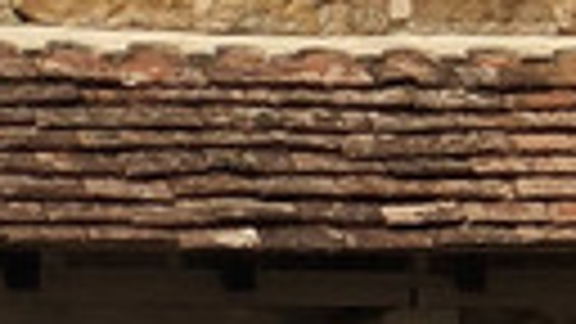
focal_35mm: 530
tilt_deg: +5.0
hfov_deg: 4.0
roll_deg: -0.3
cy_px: 288
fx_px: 8095
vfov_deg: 2.3
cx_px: -810
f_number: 2.4
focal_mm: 6
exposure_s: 1/120
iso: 16
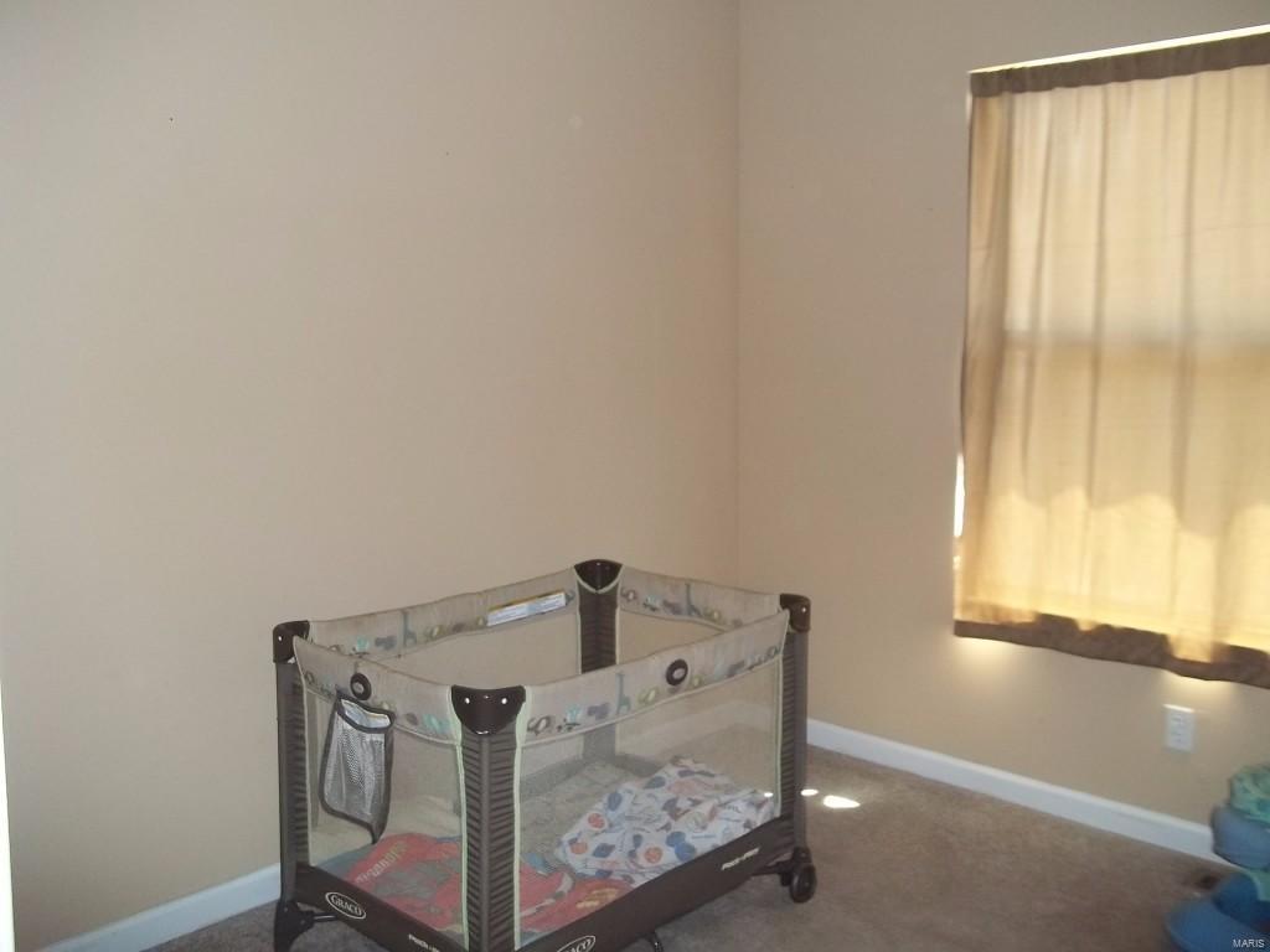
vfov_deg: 44.2
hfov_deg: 56.8
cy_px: 476
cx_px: 635
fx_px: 1174
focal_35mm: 32
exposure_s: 1/30
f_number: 2.9
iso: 160
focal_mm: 5.7
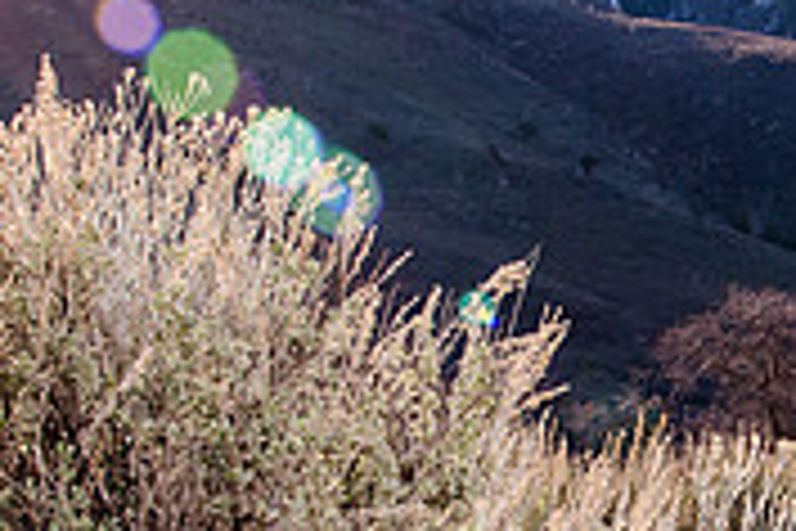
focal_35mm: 122
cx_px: 698
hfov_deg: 16.6
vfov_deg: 11.1
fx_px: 2697
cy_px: 525
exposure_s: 1/160
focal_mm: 34
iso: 250
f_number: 14
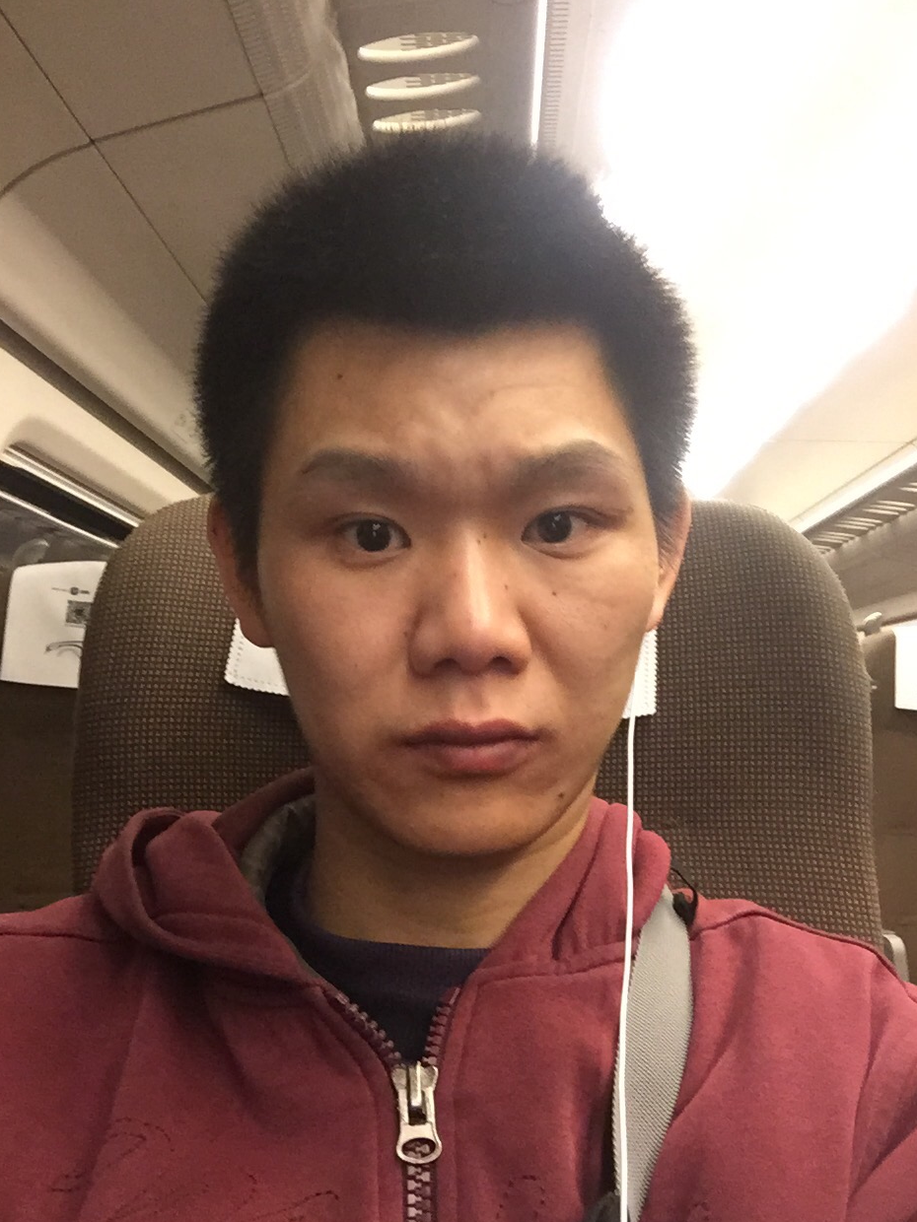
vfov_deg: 56.8
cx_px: 461
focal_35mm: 32
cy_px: 628
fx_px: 1130
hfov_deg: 44.2
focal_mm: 2.65
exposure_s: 1/17
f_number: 2.2
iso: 320
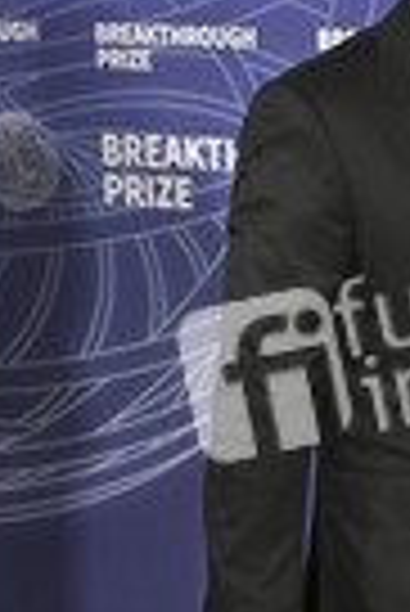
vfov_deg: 14.4
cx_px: 541
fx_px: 2402
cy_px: 580
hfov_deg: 9.6
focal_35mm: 141
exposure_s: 1/320
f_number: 4
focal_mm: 48
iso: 2000
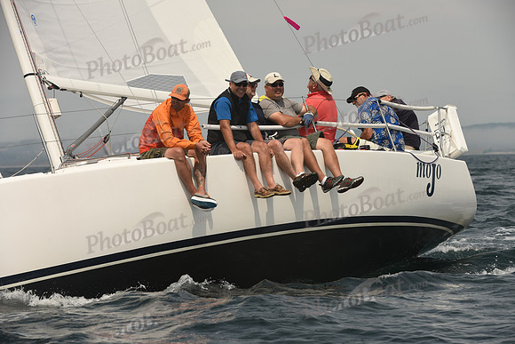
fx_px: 2862
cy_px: 172
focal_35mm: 200
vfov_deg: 6.9
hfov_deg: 10.3
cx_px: 258
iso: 250
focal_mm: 200
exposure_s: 1/800
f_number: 8
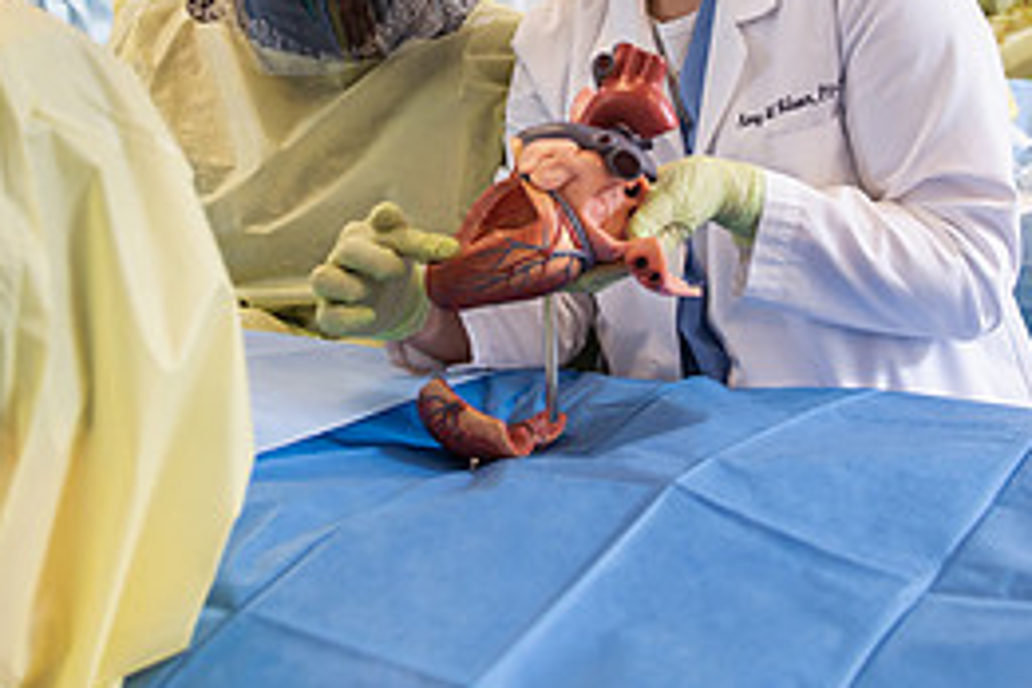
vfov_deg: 22.0
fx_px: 1720
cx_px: 443
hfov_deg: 33.3
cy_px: 49
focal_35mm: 60
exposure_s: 1/200
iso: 500
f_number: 3.5
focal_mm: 27
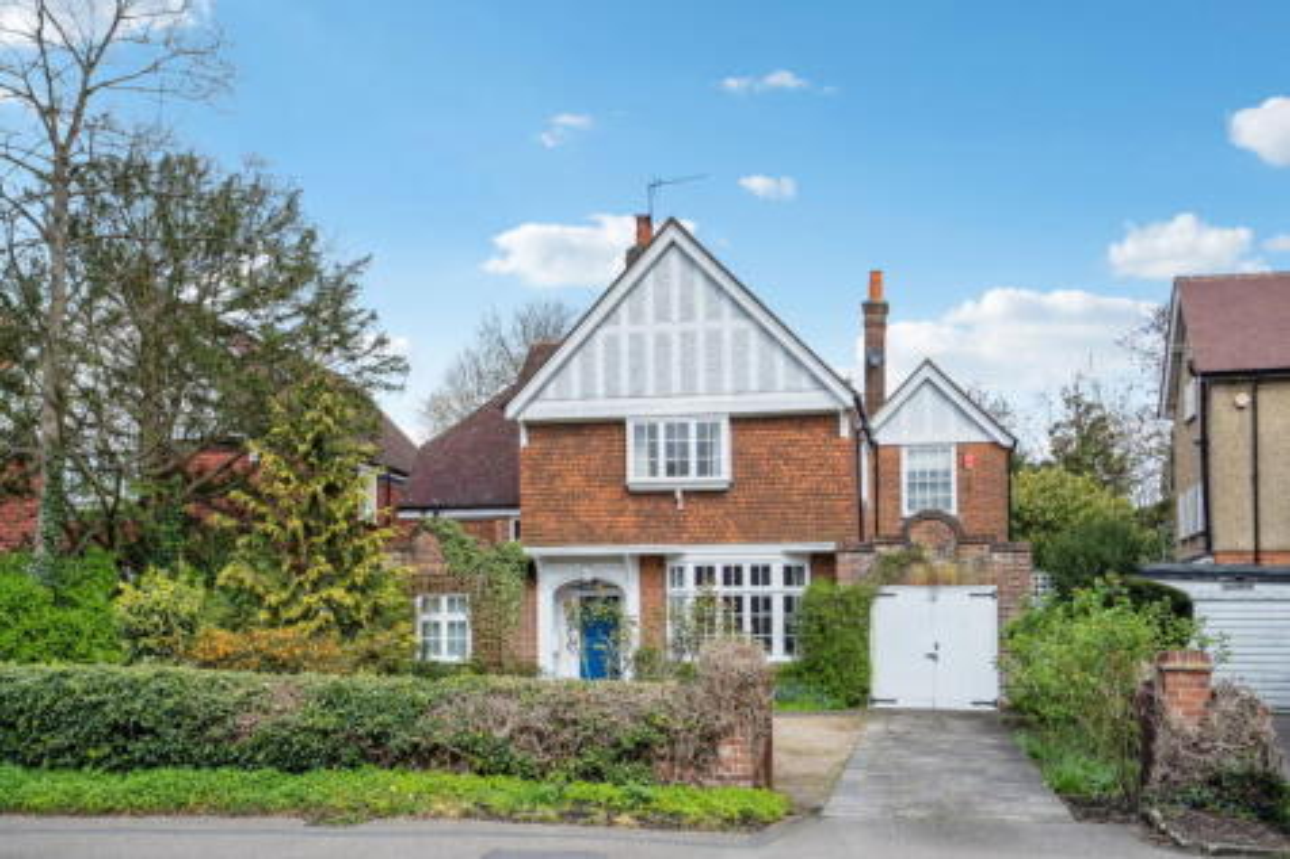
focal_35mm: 35
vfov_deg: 37.8
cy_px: 430
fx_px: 1254
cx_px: 645
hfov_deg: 54.5
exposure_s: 1/2500
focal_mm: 35
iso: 640
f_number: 4
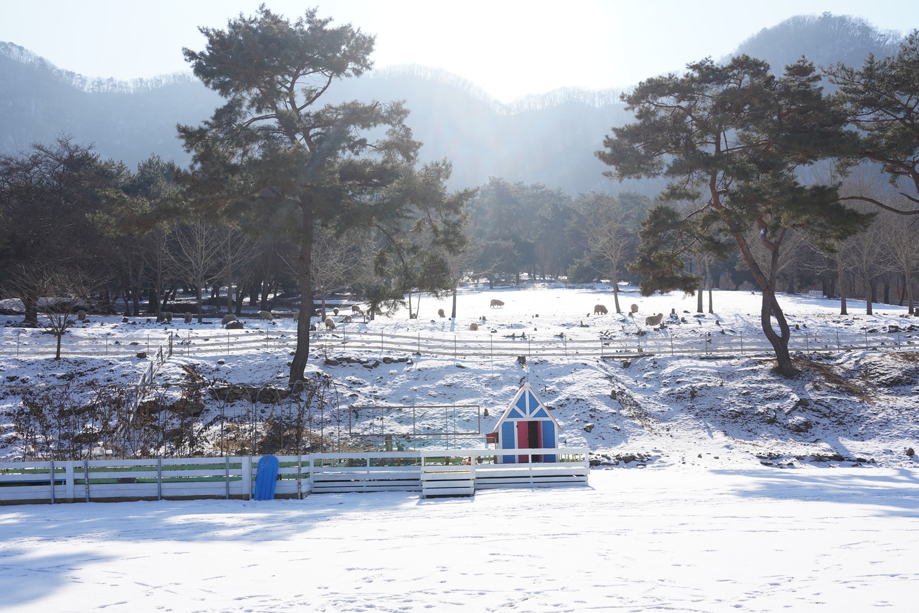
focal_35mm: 36
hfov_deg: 53.1
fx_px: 919
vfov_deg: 36.9
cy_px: 306
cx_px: 460
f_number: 13
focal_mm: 36
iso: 100
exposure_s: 1/100
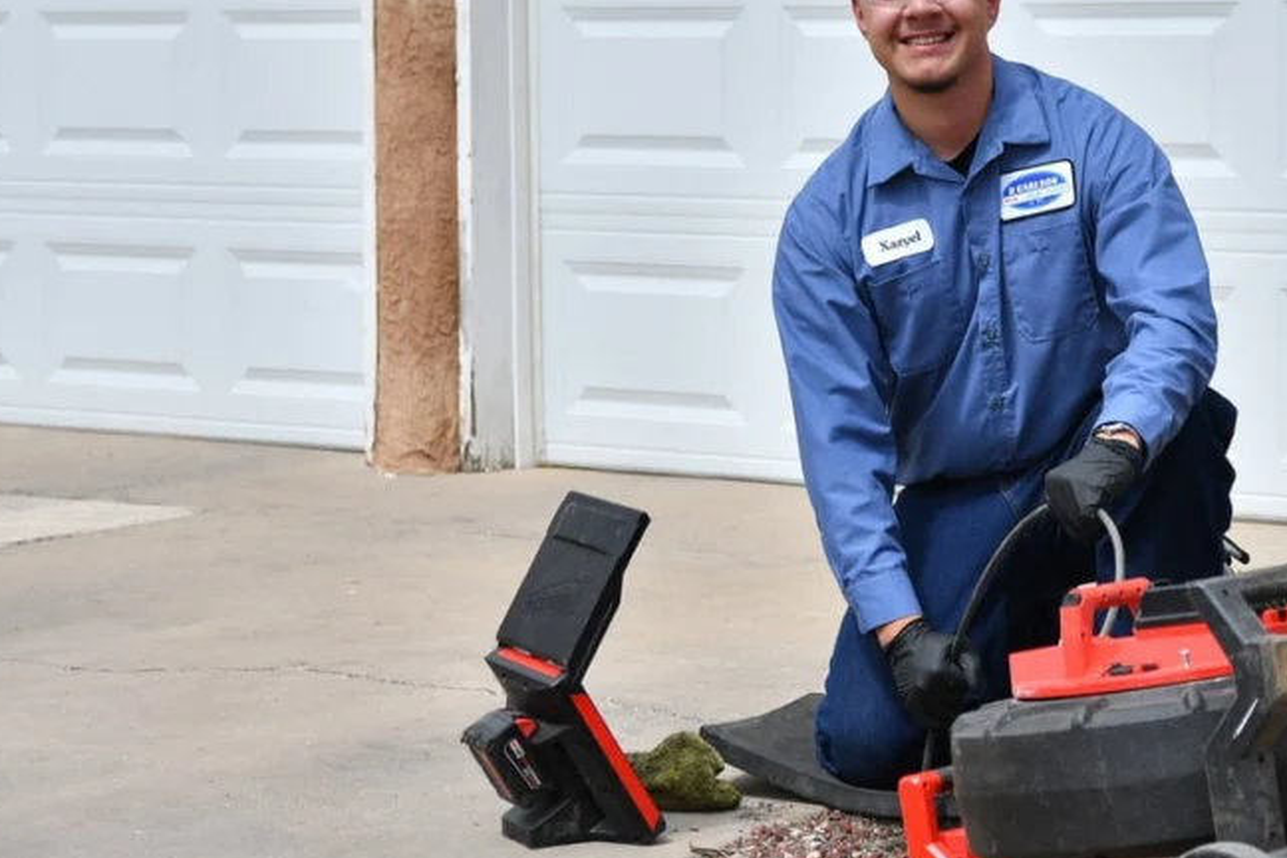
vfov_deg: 12.6
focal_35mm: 109
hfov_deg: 18.6
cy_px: 327
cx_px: 955
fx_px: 3896
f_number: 2.8
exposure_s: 1/2000
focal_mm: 46
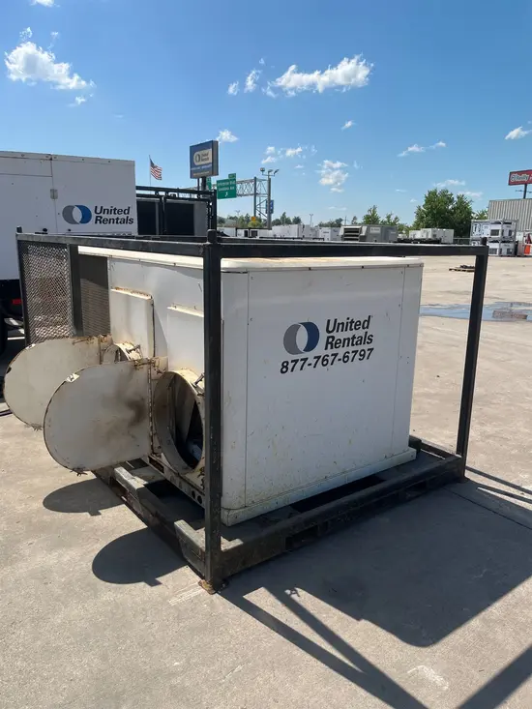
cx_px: 266
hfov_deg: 53.1
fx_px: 533
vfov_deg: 67.3
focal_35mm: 26
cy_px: 354
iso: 50
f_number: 1.6
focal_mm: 5.1
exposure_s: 1/4310
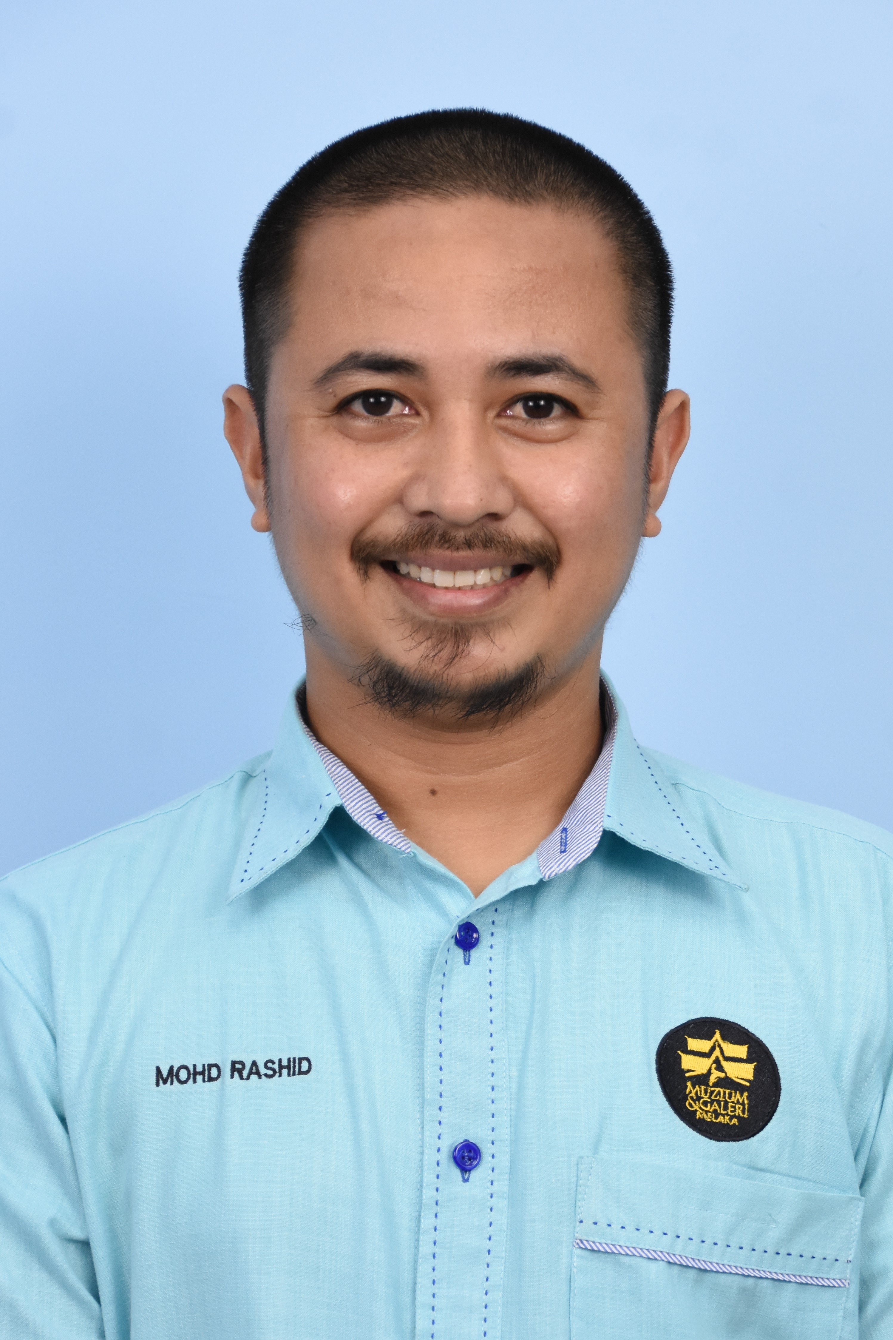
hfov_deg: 12.2
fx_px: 4186
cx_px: 446
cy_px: 670
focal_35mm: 112
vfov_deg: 18.2
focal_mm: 75
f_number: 6.3
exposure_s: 1/160
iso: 1250
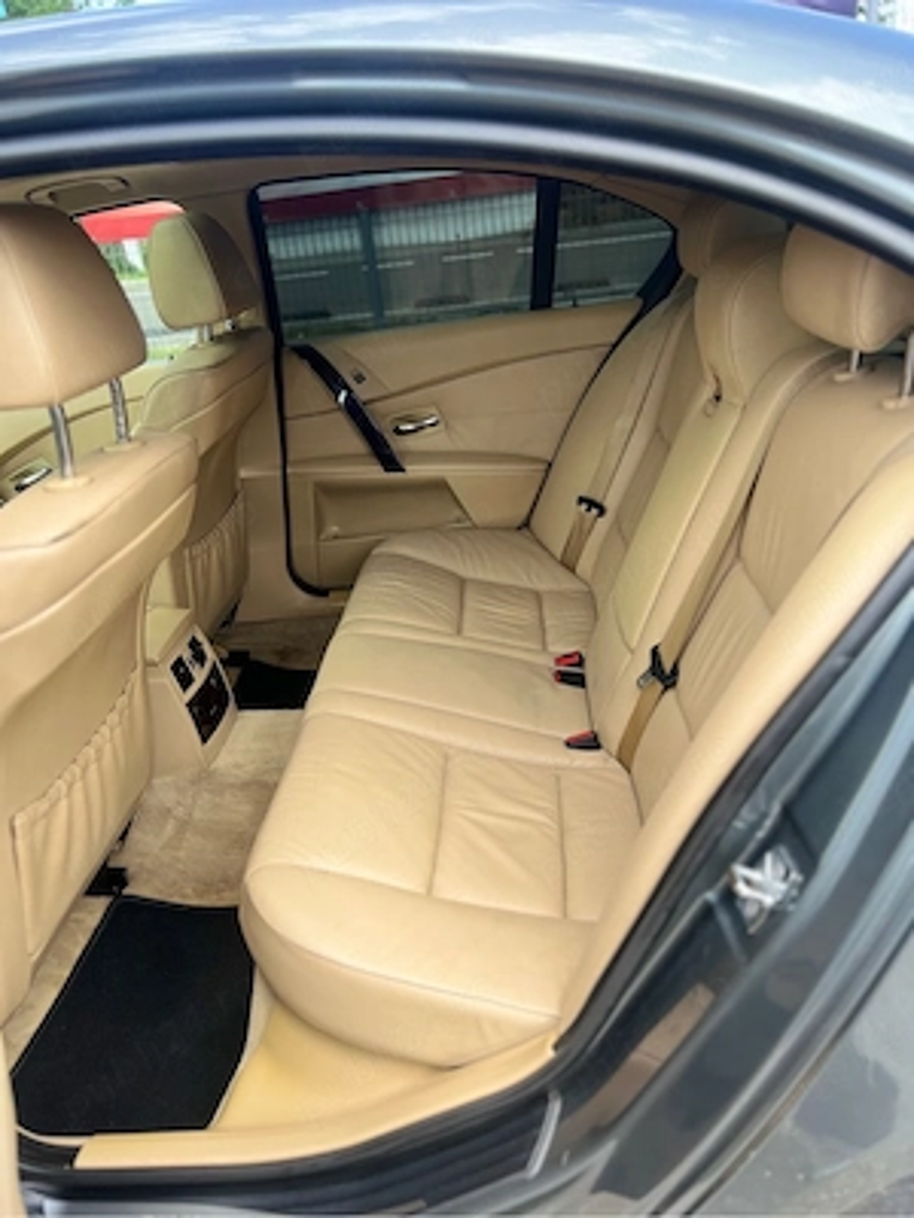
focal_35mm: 26
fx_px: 915
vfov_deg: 67.3
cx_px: 457
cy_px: 609
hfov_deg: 53.1
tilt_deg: -24.3
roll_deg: +8.3
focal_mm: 5.7
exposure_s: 1/247
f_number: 1.5
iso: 40
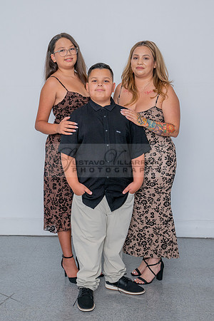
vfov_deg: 33.4
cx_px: 71
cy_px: 161
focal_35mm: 60
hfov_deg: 22.5
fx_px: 535
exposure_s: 1/125
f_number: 5.6
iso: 320
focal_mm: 40
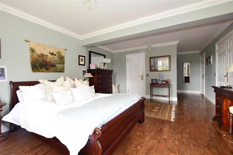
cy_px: 78
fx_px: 97
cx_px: 116
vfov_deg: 77.3
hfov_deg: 100.4
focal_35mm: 15
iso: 400
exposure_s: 1/10
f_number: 7.1
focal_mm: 10
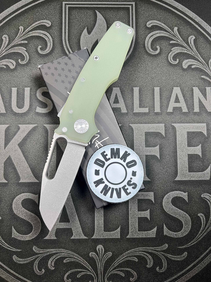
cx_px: 106
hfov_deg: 53.1
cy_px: 141
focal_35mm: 26
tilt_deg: -85.0
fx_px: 211
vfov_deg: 67.3
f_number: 1.5
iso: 100
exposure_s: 1/50
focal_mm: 5.7
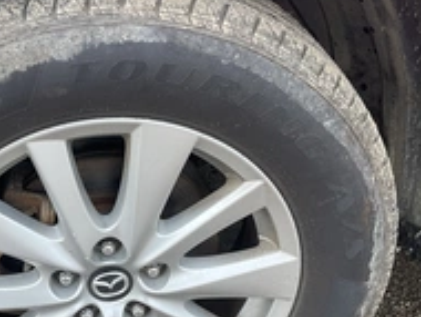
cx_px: 104
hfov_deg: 31.1
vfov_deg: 23.8
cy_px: 246
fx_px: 743
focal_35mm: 61
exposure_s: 1/255
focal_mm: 3
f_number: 1.8
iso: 25
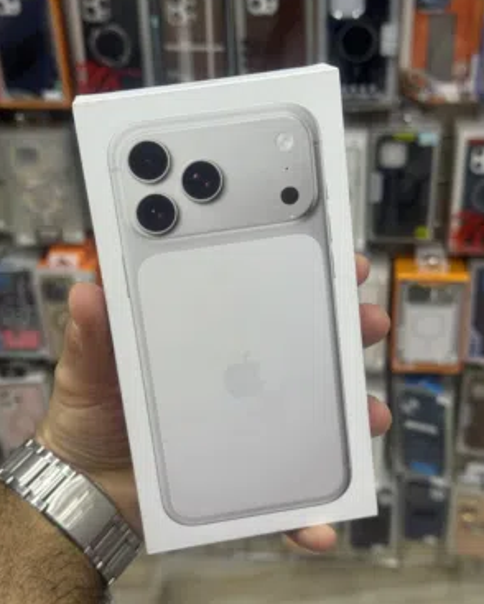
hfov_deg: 29.7
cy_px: 278
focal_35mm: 51
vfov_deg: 36.6
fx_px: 912
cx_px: 244
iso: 64
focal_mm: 6.76
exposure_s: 1/913
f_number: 1.78
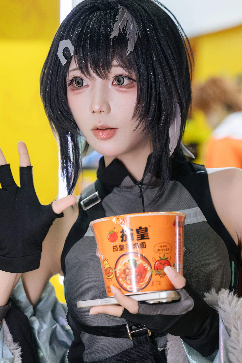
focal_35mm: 91
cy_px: 181
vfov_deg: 22.4
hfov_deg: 15.0
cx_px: 121
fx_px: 917
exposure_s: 1/160
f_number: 2.8
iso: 800
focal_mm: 70
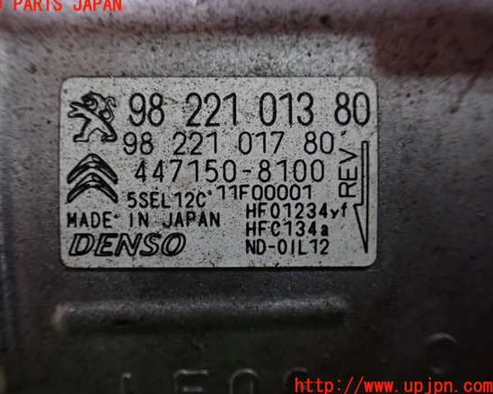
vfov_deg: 45.8
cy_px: 196
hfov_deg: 55.6
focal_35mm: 32
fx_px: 467
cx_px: 228
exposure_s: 1/60
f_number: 2.3
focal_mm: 5.4
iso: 800
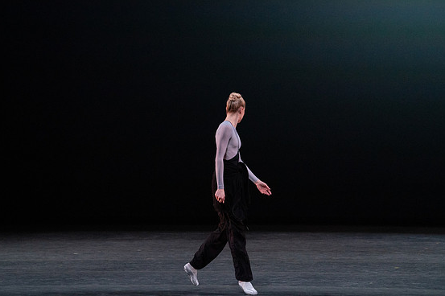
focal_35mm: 210
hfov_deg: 9.8
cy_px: 148
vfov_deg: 6.5
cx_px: 218
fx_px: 2594
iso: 12800
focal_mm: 200
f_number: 8
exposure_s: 1/500
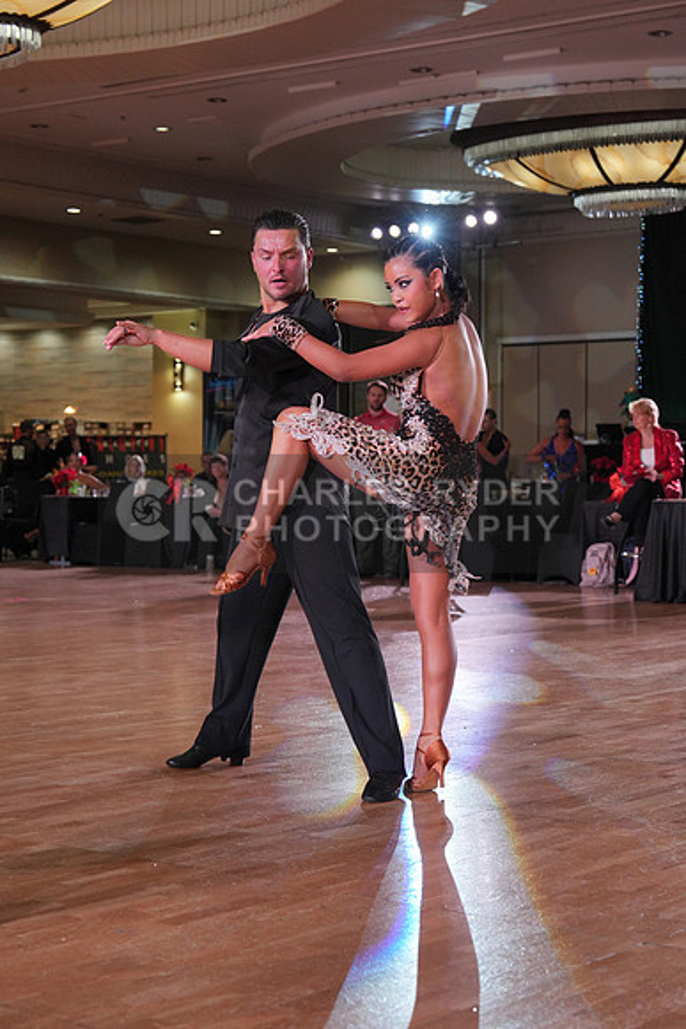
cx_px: 343
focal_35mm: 70
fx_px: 1999
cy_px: 514
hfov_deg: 19.5
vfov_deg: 28.8
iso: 2000
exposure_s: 1/400
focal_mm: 70
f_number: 5.6
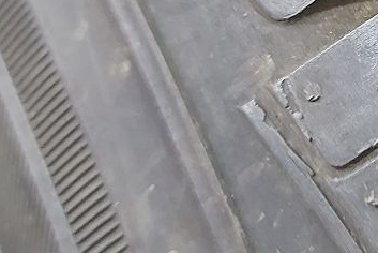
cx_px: 411
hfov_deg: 19.9
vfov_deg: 13.6
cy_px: -47
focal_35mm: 98
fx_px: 1030
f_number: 1.8
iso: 250
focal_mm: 5.23
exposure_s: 1/25
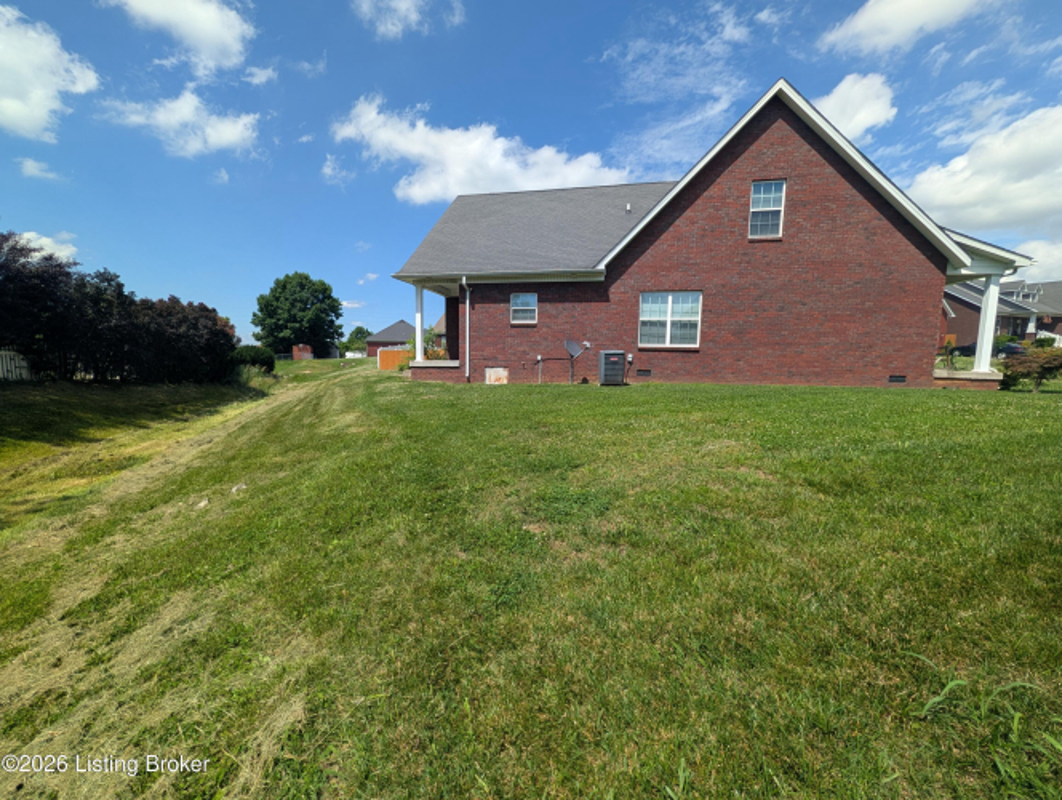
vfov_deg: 94.6
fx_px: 369
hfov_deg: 110.5
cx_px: 531
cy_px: 400
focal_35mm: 12
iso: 46
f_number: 1.7
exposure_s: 1/2545
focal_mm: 2.02
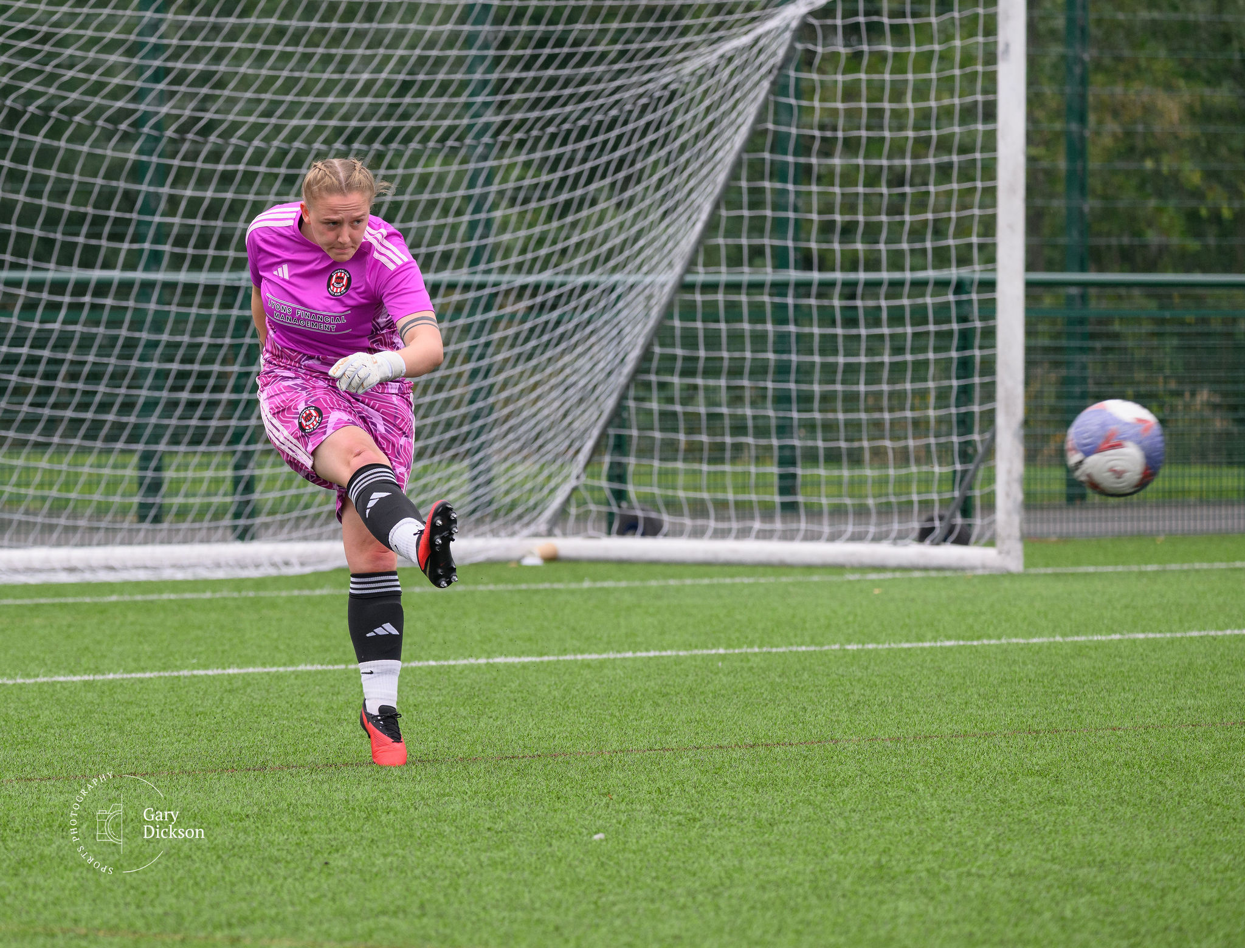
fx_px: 11488
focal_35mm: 318
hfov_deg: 6.2
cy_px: 408
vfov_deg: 4.7
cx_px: 482
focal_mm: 210
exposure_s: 1/1000
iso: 720
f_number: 5
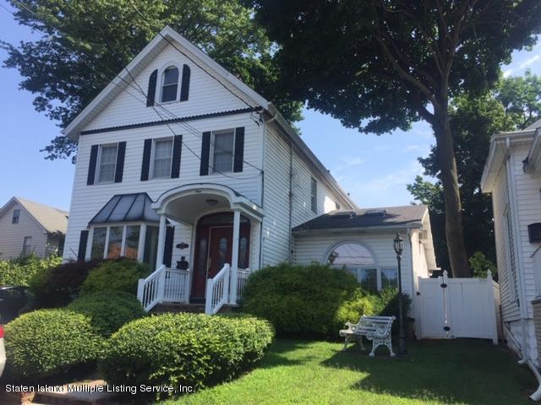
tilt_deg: +14.8
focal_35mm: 29
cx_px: 270
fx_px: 453
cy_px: 202
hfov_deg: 61.7
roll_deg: -3.2
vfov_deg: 48.2
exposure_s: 1/1319
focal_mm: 4.15
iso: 32
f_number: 2.2
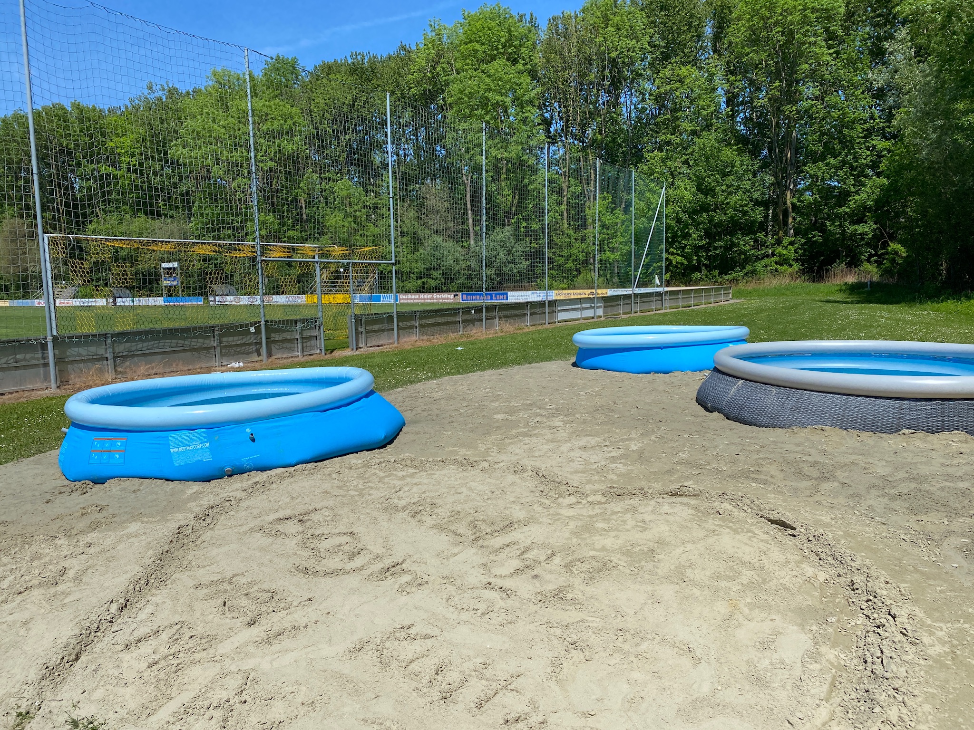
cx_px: 487
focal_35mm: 26
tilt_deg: -6.2
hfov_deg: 67.3
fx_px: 732
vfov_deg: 53.1
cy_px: 365
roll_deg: +1.8
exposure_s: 1/4444
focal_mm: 4.25
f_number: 1.8
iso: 32
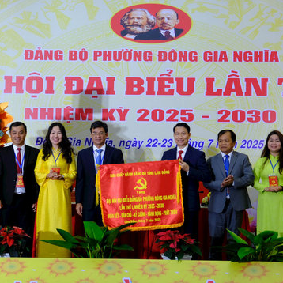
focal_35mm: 50
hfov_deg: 34.0
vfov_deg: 34.0
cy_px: 142
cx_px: 119
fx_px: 462
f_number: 4
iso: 1250
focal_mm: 26
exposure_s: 1/100
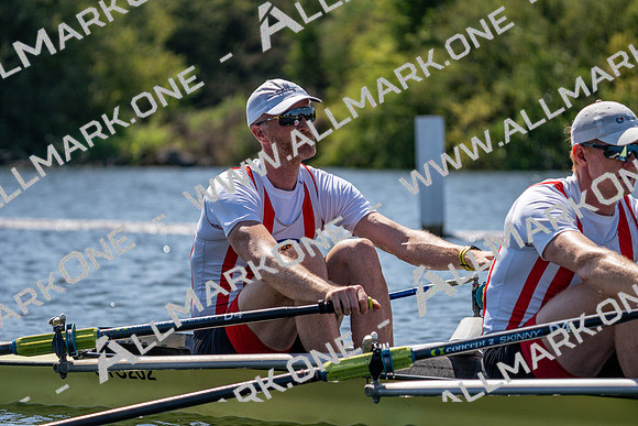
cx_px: 319
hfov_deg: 9.1
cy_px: 213
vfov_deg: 6.1
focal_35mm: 225
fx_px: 3988
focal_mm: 225
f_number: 5.6
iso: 250
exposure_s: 1/2000
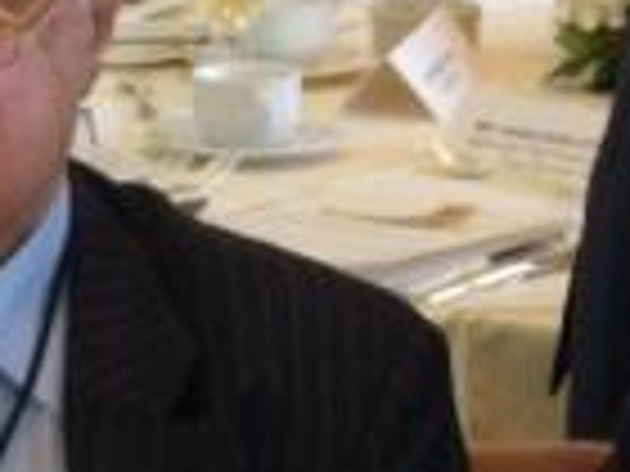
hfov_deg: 6.1
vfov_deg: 4.6
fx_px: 5933
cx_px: 50
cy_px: 288
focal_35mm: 326
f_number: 5.6
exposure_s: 1/8
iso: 200
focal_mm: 16.8
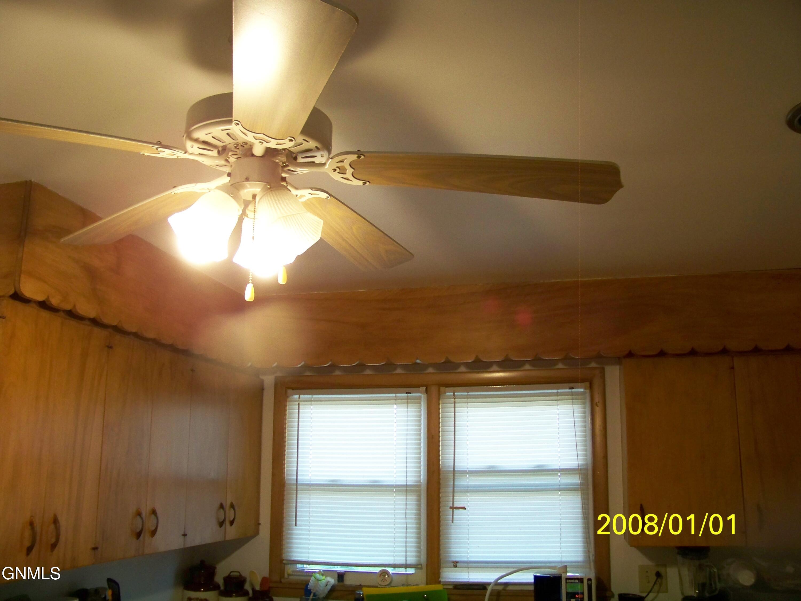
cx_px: 400
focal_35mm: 33
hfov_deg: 55.4
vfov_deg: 42.9
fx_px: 764
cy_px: 300
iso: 250
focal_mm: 5.85
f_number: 2.8
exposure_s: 1/30
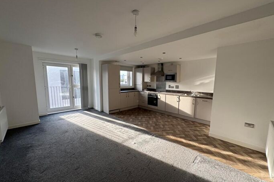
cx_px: 140
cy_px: 95
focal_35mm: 15
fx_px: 114
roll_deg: -0.5
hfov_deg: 100.4
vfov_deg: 77.3
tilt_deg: -6.7
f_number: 2.2
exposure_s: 1/106
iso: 40
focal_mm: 2.22
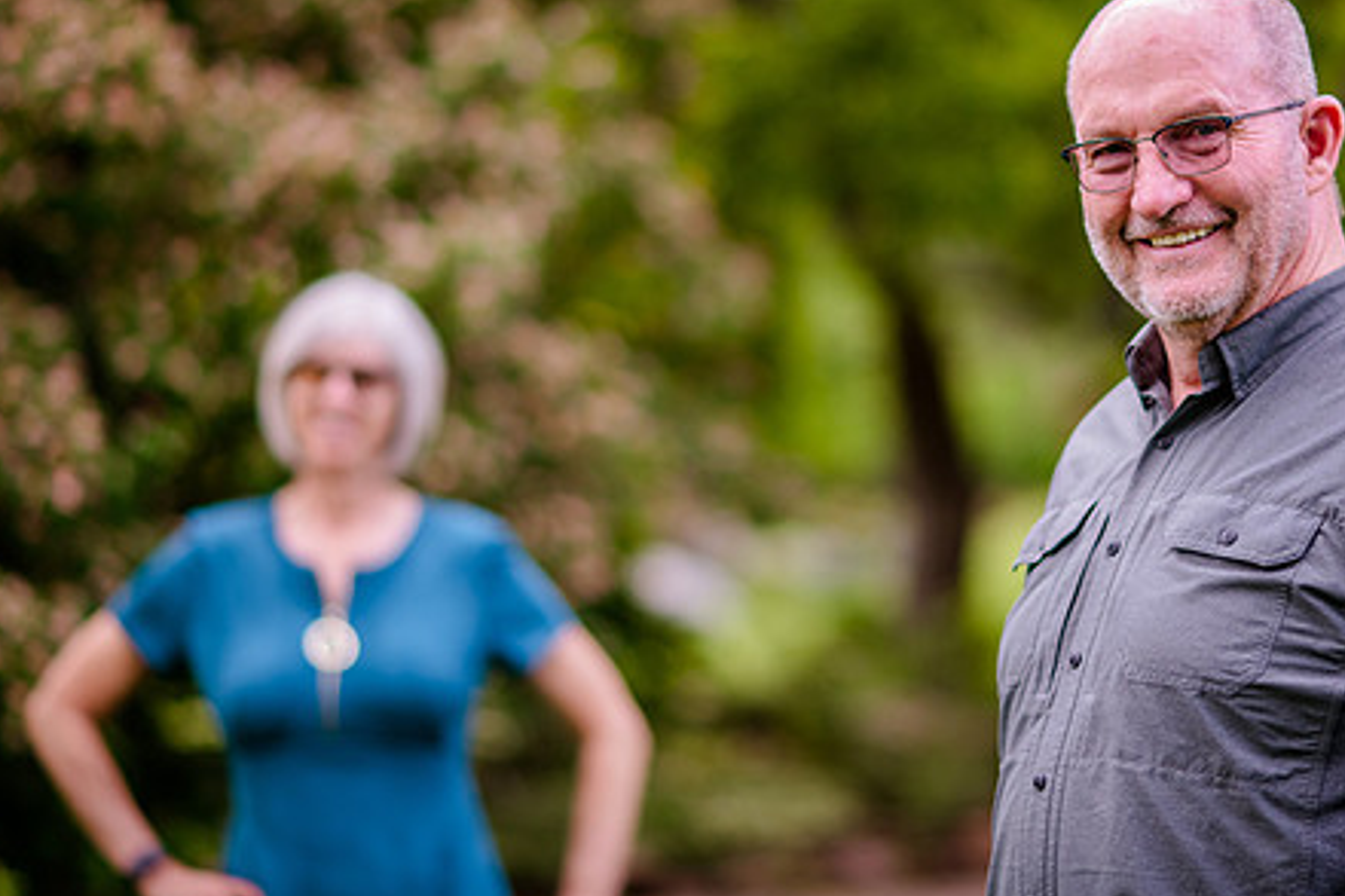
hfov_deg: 14.1
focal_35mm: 145
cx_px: 850
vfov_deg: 9.5
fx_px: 5415
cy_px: 340
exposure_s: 1/400
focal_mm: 105
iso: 200
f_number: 2
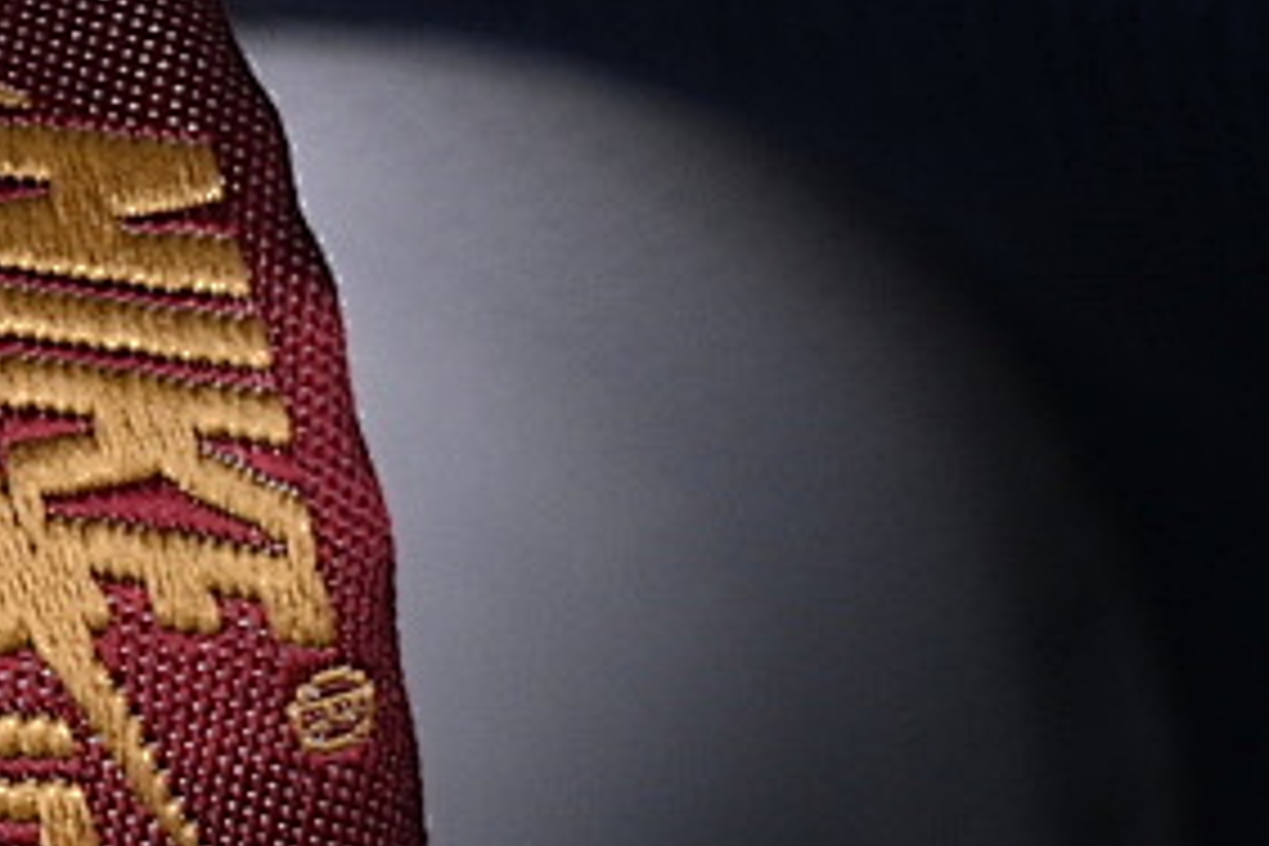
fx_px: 10116
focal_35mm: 287
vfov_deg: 4.8
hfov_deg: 7.1
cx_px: -675
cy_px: 958
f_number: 7.1
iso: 160
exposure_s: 1/80
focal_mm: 50
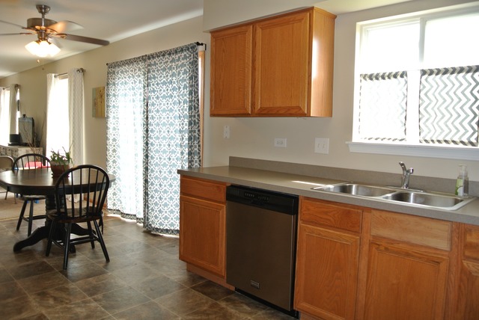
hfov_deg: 67.3
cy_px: 160
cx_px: 240
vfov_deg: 48.0
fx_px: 360
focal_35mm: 27
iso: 200
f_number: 3.5
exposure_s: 1/60
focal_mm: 10
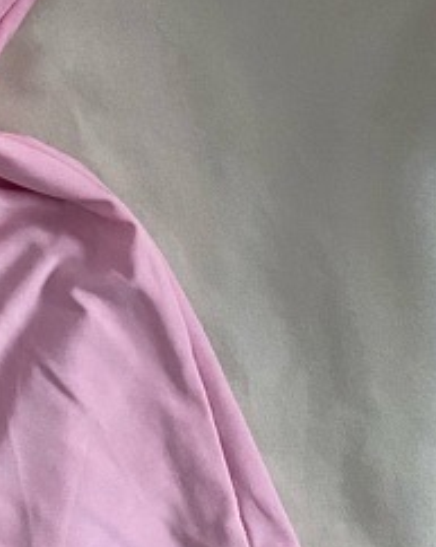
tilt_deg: -78.9
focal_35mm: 105
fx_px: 1697
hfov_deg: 12.9
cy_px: -190
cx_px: -409
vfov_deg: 17.1
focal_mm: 4.25
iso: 500
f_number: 1.8
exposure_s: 1/60
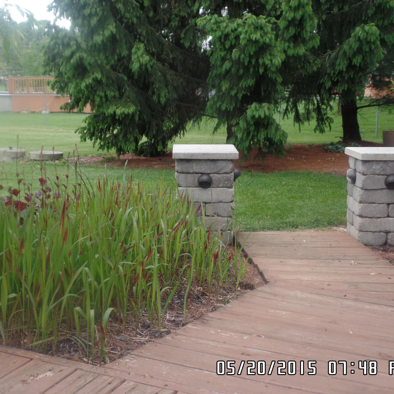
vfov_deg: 34.0
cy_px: 197
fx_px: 644
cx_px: 180
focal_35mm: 50
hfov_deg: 34.0
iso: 80
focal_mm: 7.5
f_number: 3.2
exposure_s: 1/60
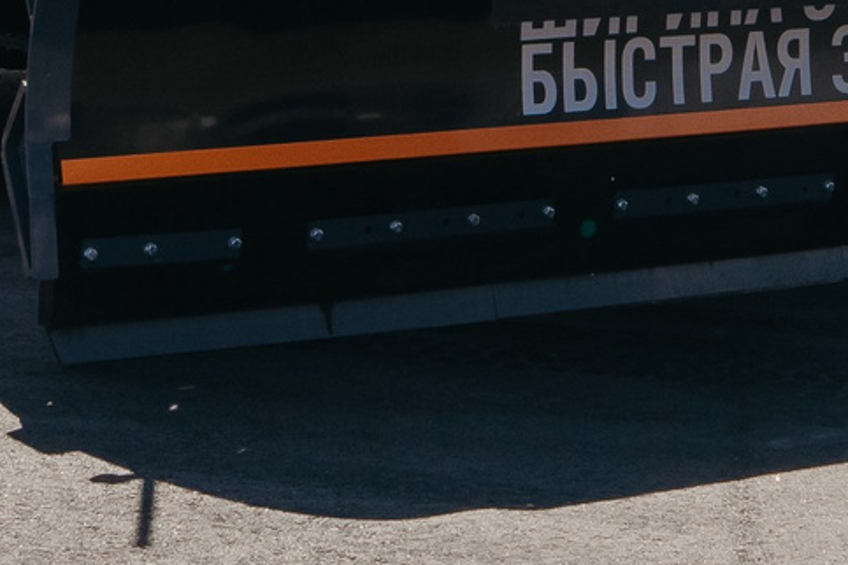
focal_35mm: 159
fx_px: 3745
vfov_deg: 8.3
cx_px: 521
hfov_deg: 12.9
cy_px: -462
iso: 160
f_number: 14
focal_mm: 30
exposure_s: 1/160
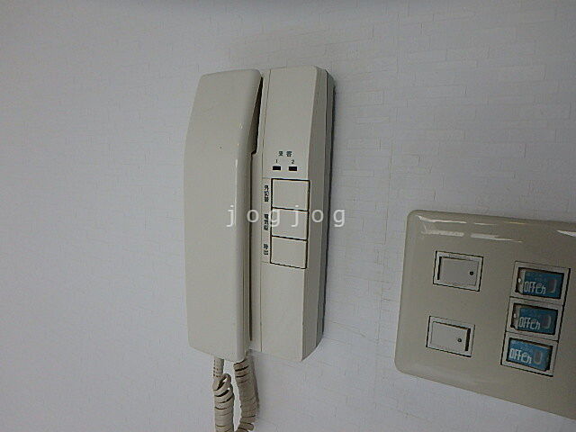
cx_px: 288
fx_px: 349
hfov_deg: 79.0
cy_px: 216
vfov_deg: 63.4
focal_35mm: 21
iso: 160
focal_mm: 3.7
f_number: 3.5
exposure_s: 1/60
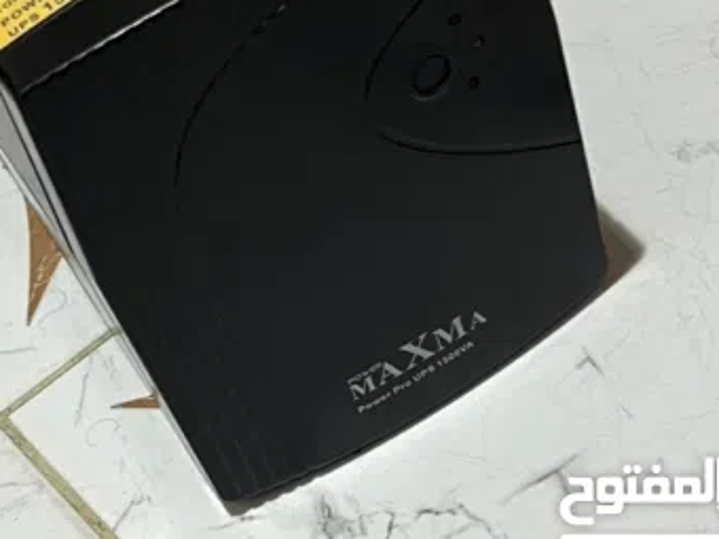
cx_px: 241
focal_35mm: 49
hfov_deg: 38.5
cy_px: 152
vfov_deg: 29.3
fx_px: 1018
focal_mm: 5.7
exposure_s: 1/51
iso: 125
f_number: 1.5
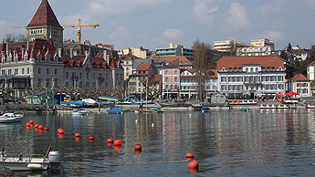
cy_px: 45
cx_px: 131
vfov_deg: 18.7
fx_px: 535
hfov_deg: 32.8
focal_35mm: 64
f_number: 5.4
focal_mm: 7.6
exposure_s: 1/1005
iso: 80
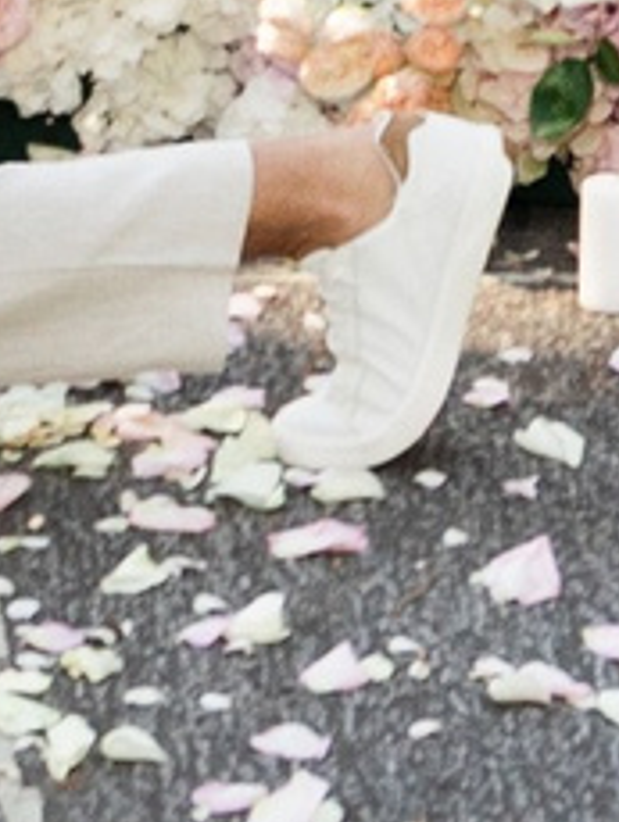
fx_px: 9662
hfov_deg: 3.6
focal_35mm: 406
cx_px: -1030
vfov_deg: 4.6
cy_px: -1735
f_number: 6.3
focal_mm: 38
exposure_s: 1/250
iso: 250
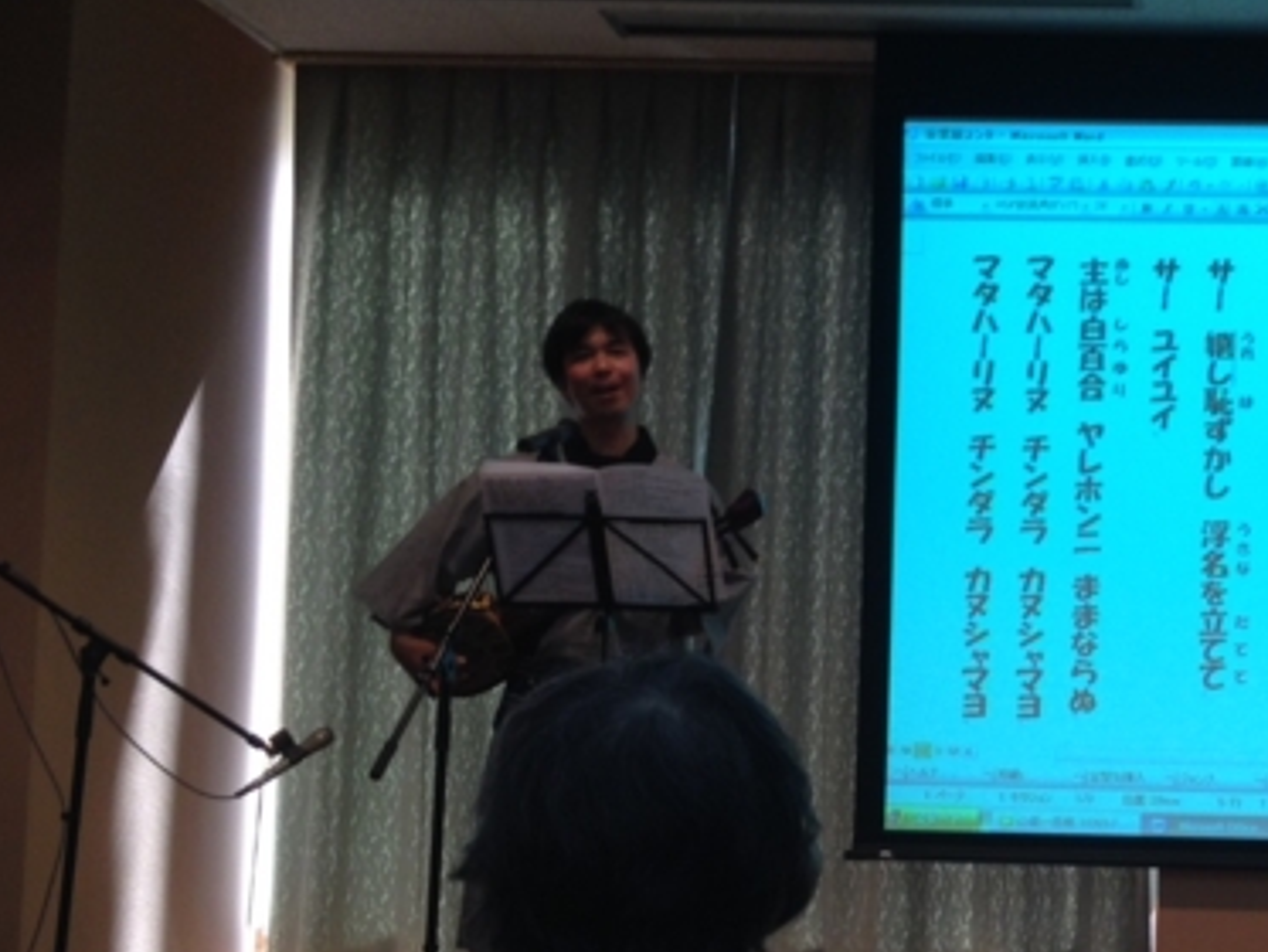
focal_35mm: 75
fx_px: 2748
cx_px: 1156
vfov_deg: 19.6
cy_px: 554
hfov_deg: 25.1
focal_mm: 4.28
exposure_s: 1/50
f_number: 2.4
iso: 64
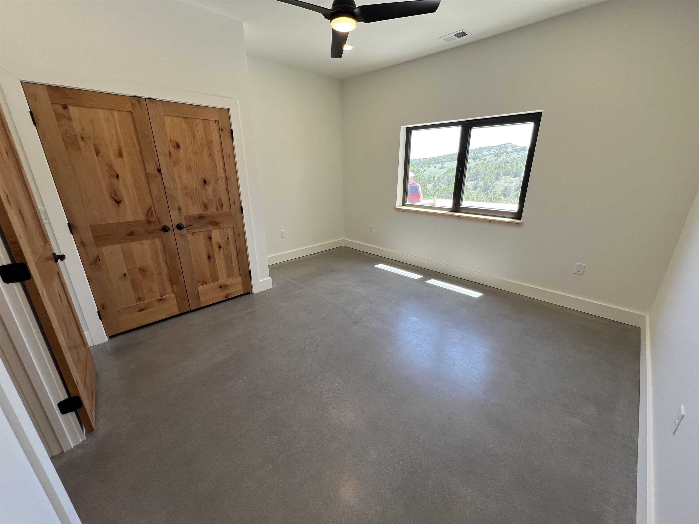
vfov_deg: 89.9
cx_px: 350
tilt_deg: -18.6
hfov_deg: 106.2
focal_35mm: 13
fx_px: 263
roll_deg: -0.2
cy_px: 262
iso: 40
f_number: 1.8
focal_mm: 1.57
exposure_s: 1/120
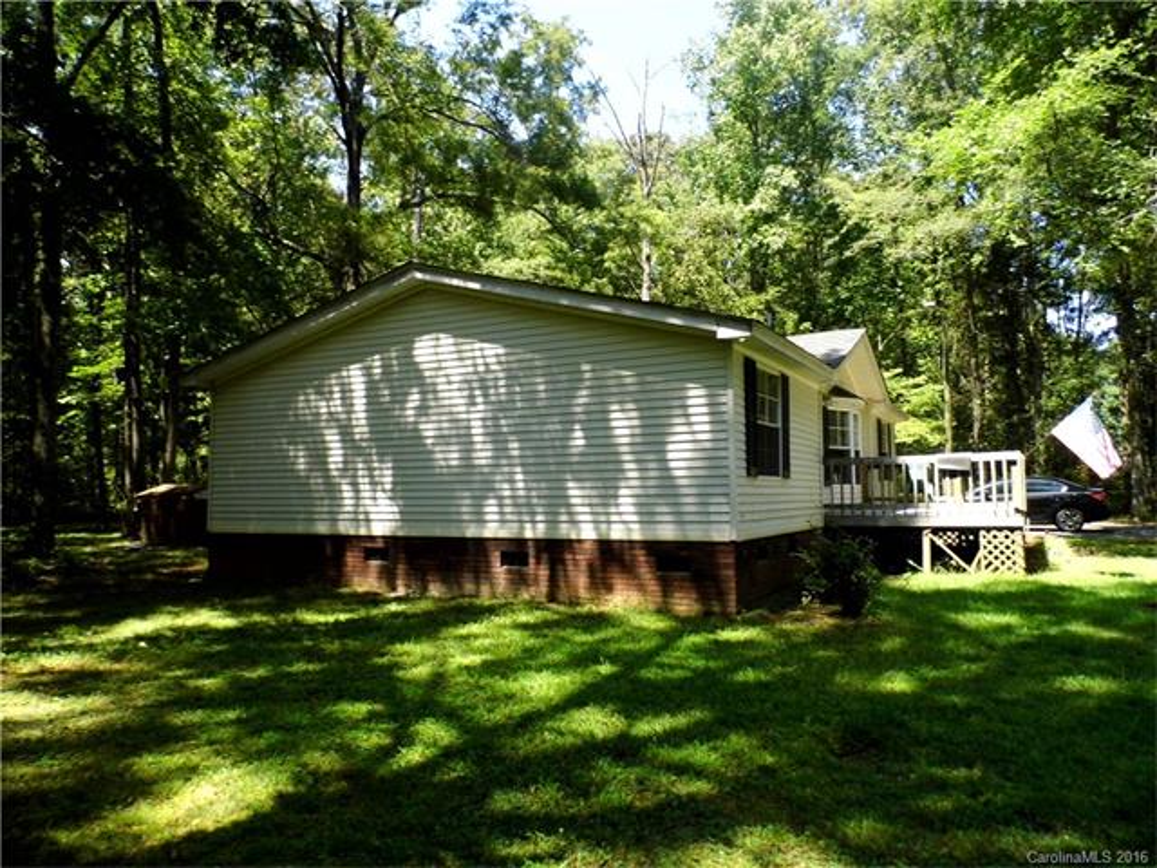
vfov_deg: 54.9
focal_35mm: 25
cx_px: 578
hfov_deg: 69.4
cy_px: 434
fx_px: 836
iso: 100
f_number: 3.1
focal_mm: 4.46
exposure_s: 1/279
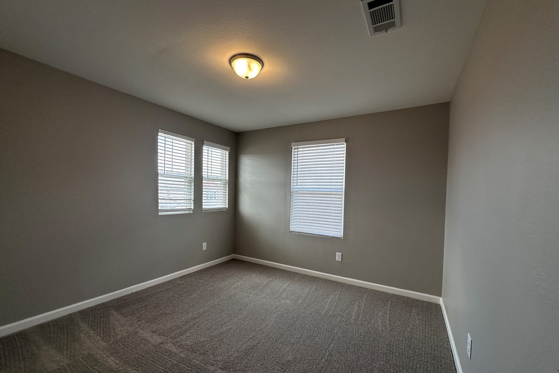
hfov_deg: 100.4
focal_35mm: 15
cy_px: 198
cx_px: 277
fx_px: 233
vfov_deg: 77.2
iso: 80
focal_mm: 2.22
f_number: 2.2
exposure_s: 1/120
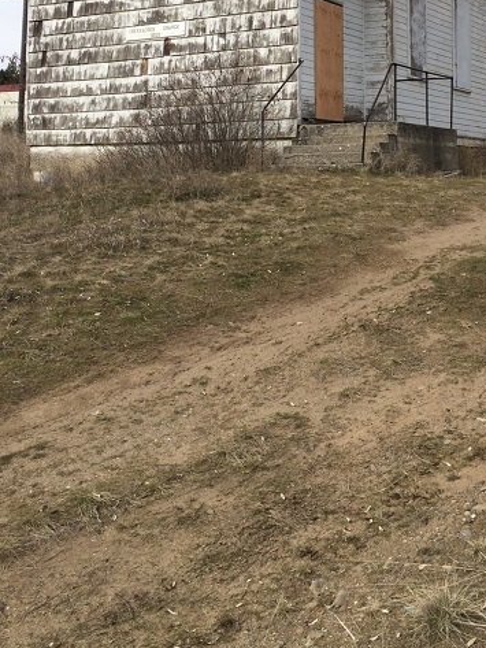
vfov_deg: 37.4
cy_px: 125
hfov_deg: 29.4
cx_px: 345
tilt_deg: +2.1
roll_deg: +1.3
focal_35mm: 49
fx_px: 917
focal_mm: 4.15
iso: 32
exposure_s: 1/1953
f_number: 2.2
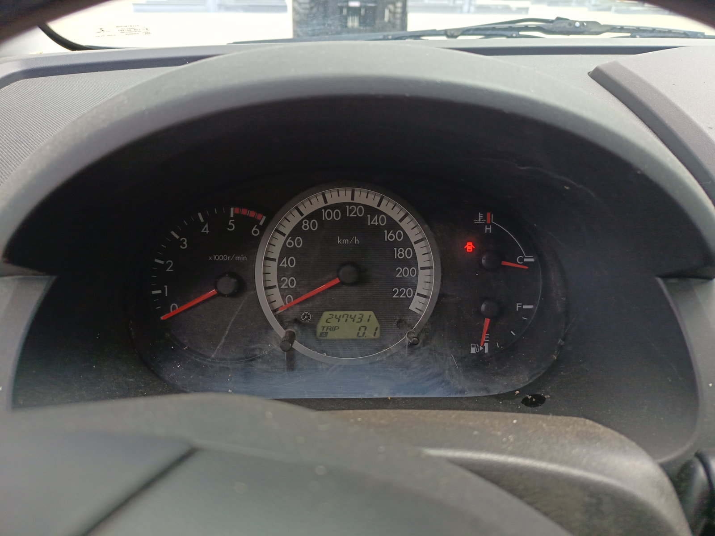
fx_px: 496
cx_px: 358
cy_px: 268
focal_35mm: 24
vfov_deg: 56.8
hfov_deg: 71.6
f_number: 1.75
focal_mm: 5.25
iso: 391
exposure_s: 1/100
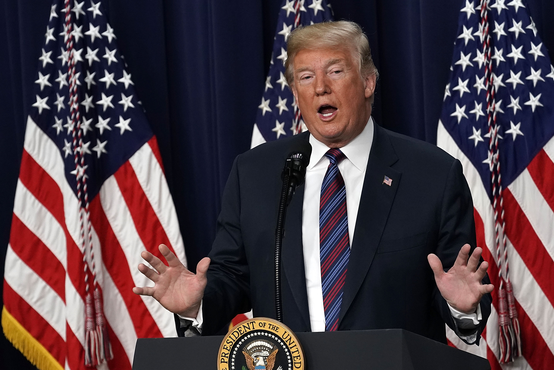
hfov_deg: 9.1
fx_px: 3478
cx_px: 277
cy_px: 185
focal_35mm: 226
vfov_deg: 6.1
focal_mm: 226
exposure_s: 1/500
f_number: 7.1
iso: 3200
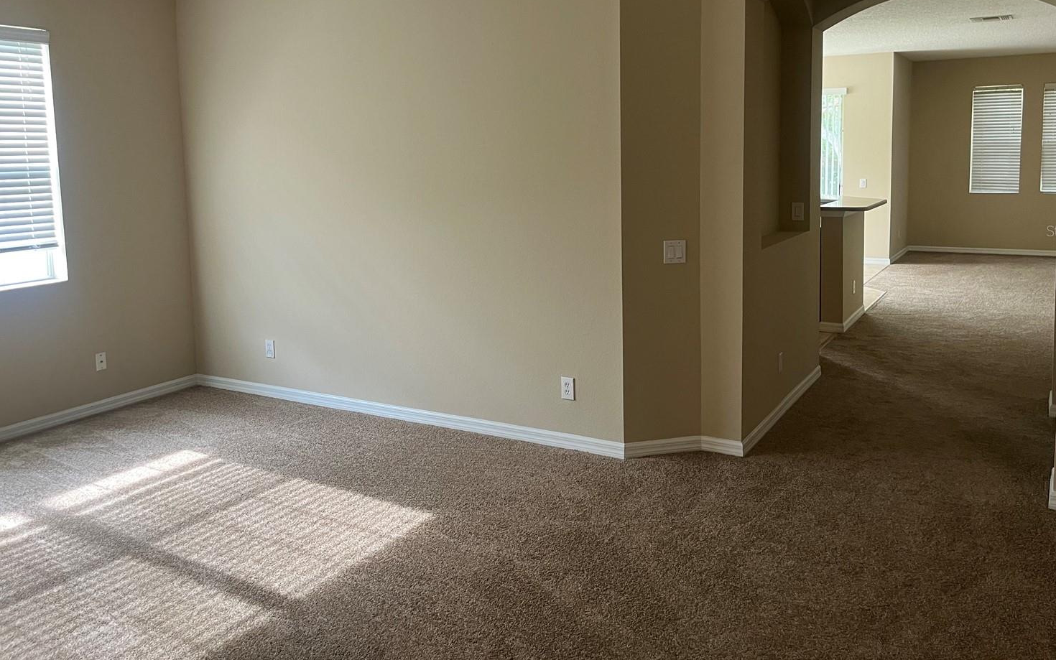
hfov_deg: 62.9
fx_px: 863
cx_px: 539
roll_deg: +1.2
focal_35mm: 30
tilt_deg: -6.5
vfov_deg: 41.4
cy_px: 231
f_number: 1.6
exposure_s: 1/60
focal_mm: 5.1
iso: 100
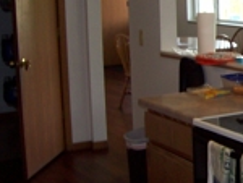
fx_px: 675
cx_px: 288
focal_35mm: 96
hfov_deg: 19.3
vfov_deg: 15.3
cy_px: 36
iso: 80
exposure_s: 1/64
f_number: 2.7
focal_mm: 6
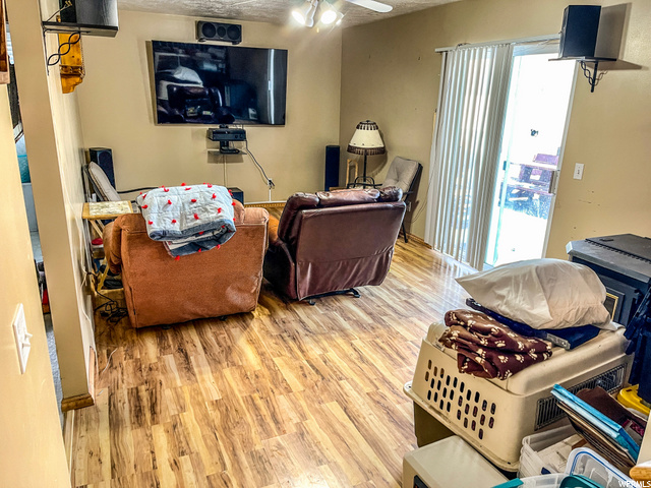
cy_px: 244
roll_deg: -1.9
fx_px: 489
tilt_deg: -18.3
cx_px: 326
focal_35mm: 26
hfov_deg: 67.3
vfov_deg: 53.1
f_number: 1.6
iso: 160
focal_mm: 5.1
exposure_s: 1/60
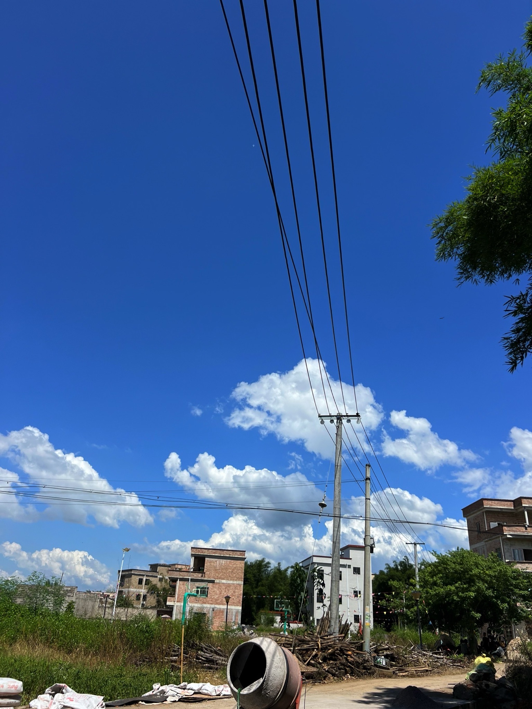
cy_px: 354
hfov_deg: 53.1
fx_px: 533
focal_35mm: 26
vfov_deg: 67.3
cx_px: 266
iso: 50
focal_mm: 5.7
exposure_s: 1/6211
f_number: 1.5
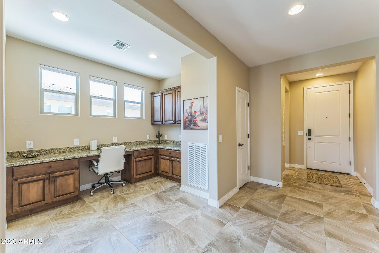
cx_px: 190
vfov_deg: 81.2
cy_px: 126
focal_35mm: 14
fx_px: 147
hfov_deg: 104.3
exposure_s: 1/4
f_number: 8
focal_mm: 14
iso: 100
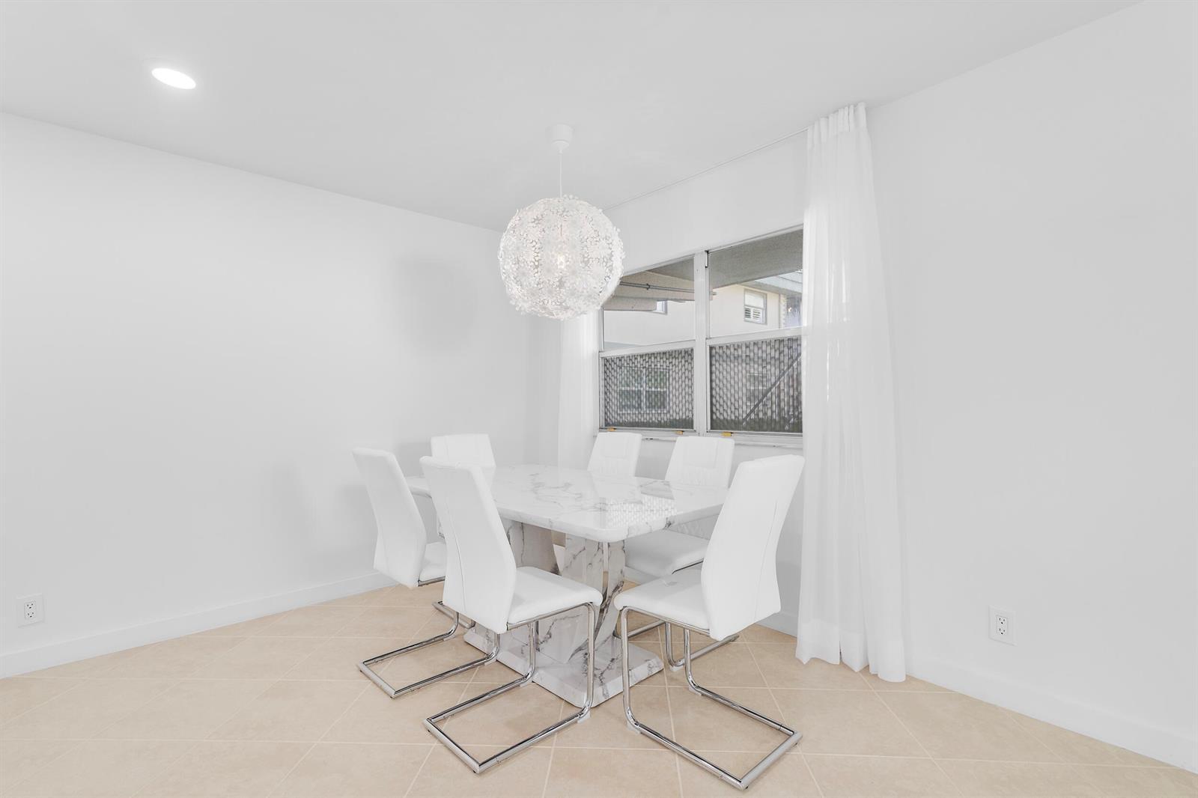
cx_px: 599
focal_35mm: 16
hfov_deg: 96.7
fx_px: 532
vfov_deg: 73.7
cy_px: 399
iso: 400
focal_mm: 16
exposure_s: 1/30
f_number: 8
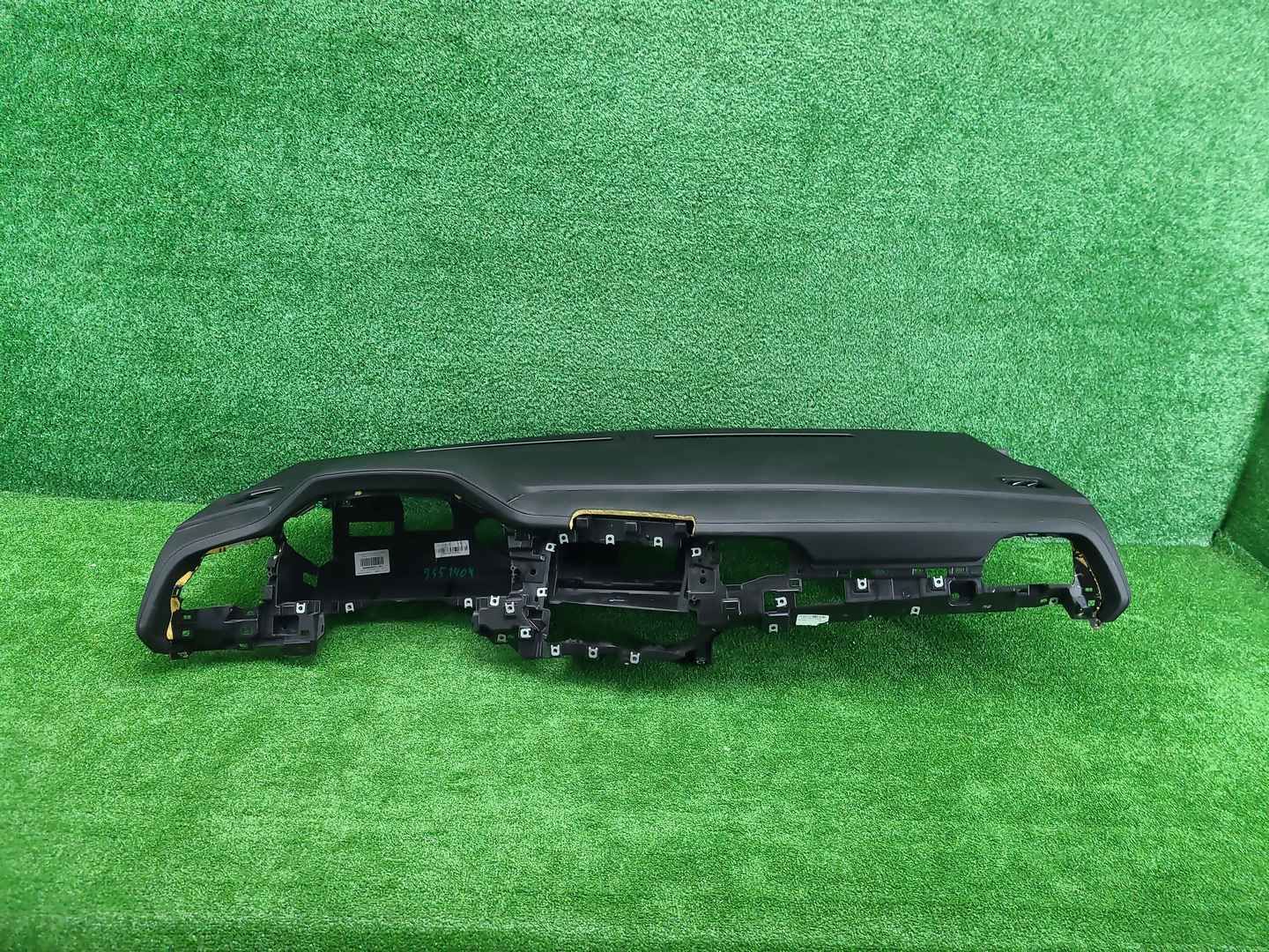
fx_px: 953
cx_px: 634
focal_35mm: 26
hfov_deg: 67.3
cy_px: 476
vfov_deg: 53.1
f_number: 1.8
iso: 306
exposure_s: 1/50
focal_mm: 5.4
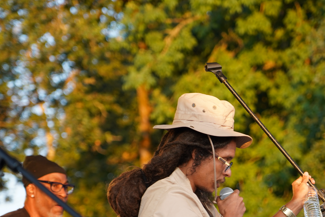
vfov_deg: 7.8
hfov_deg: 11.7
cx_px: 208
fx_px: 1580
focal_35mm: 175
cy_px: 173
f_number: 4
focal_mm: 105
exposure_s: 1/160
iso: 400
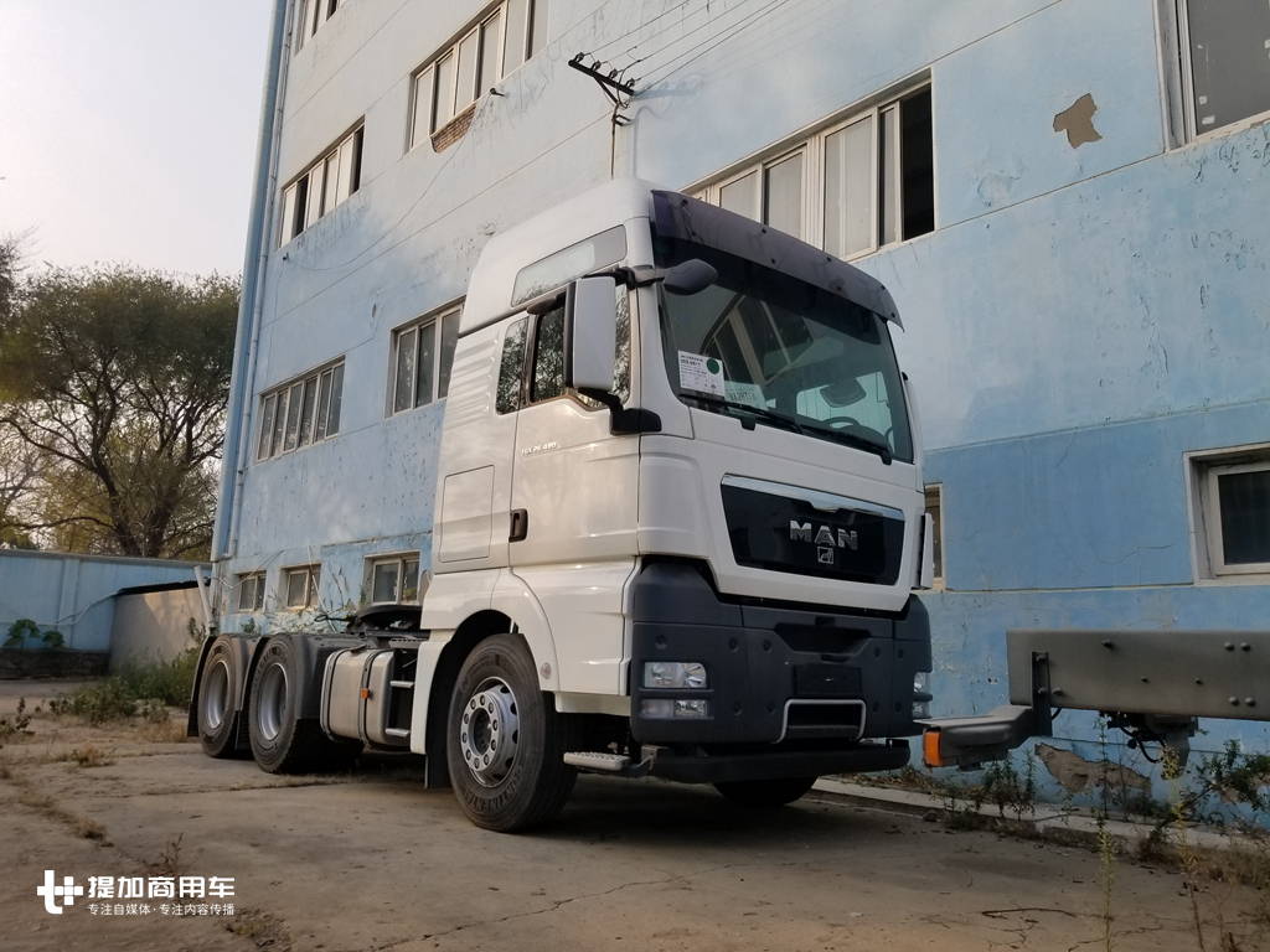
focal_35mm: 26
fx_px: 954
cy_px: 476
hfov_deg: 67.3
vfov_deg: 53.1
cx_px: 635
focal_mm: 4.25
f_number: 1.7
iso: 50
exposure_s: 1/1768
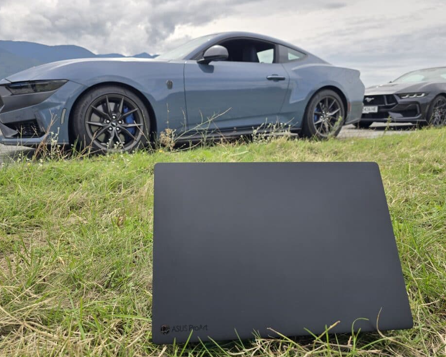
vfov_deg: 56.8
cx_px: 214
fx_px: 330
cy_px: 185
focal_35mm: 25
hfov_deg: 68.1
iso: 12
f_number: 1.7
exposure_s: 1/629
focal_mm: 6.3
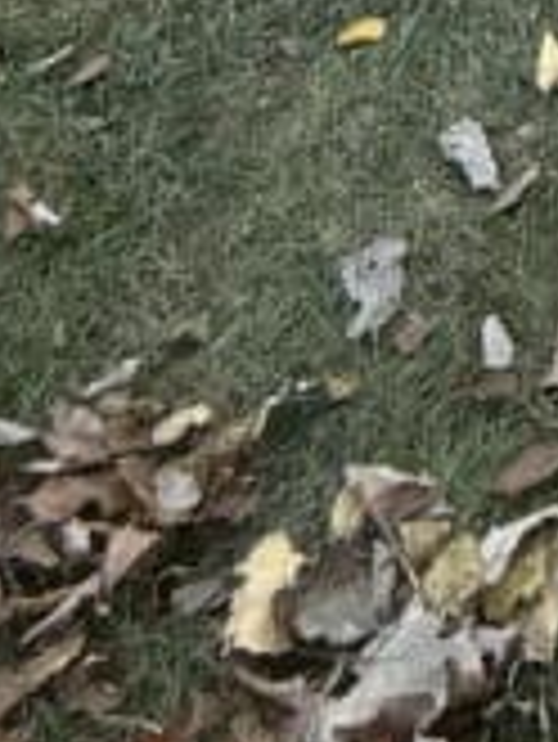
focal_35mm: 87
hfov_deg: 14.7
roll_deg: -2.4
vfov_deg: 12.4
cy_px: -1354
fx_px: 1867
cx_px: 1026
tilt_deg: -2.1
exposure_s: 1/99
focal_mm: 2.22
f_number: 2.2
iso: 64
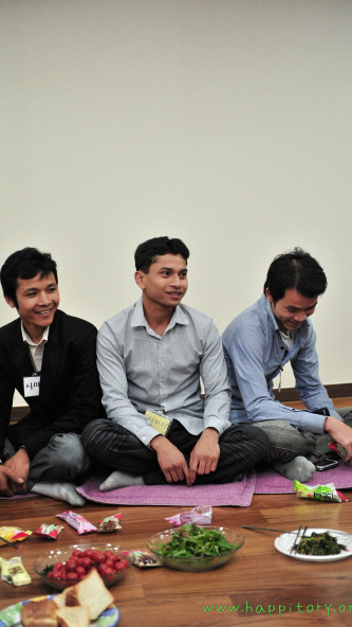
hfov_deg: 22.6
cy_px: 312
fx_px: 879
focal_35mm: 53
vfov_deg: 39.2
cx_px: 171
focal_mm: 50
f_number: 2.8
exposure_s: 1/160
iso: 1600
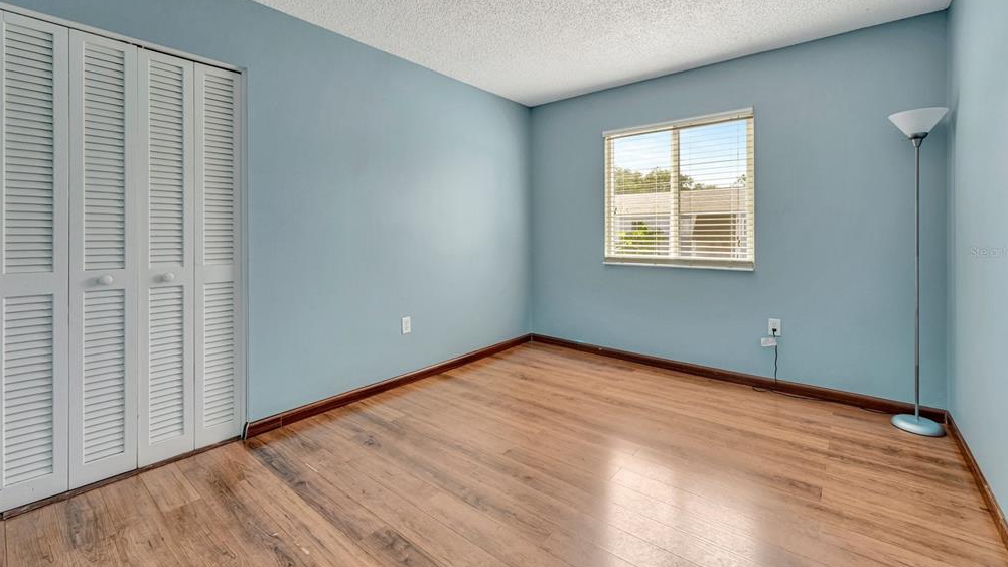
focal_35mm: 15
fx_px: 401
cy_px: 252
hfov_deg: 103.0
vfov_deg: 70.3
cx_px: 512
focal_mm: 14
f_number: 8
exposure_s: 1/125
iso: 800
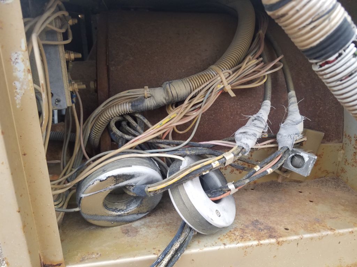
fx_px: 268
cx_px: 178
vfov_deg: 53.1
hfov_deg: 67.3
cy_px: 134
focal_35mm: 26
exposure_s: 1/120
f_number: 1.7
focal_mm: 4.2
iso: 100
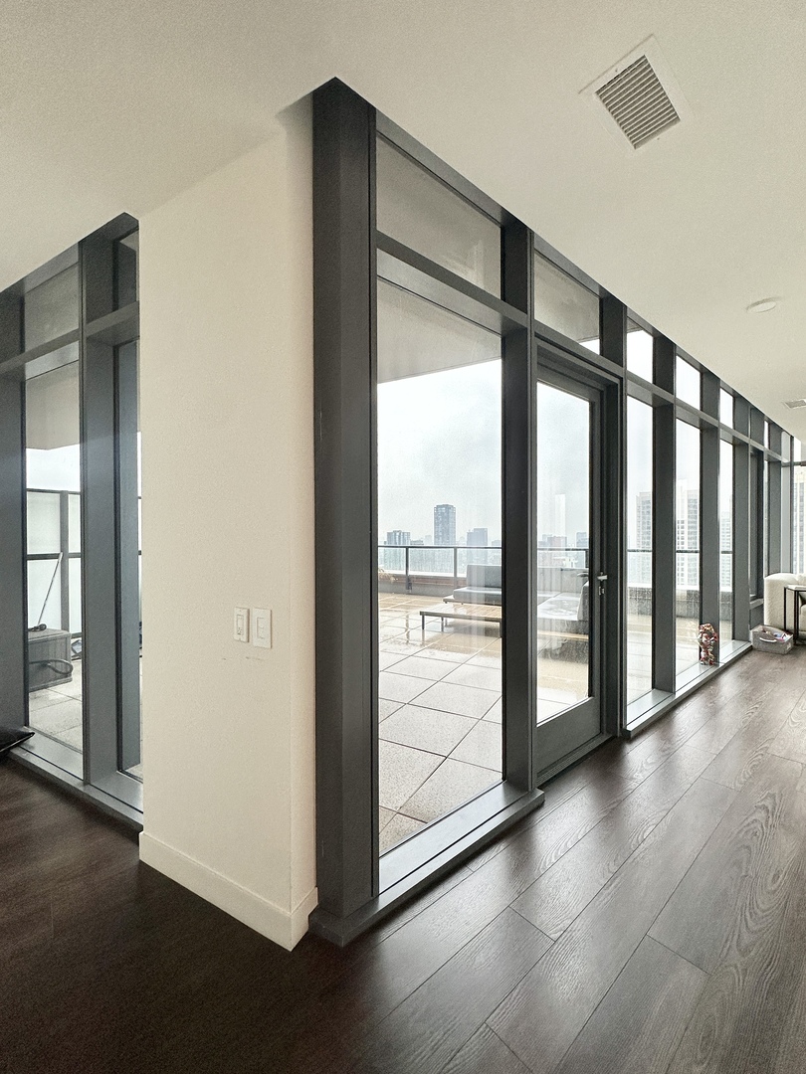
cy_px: 537
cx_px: 403
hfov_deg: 85.7
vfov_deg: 102.1
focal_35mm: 14
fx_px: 435
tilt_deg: +0.1
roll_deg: +0.0
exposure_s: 1/120
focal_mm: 2.22
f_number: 2.2
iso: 125
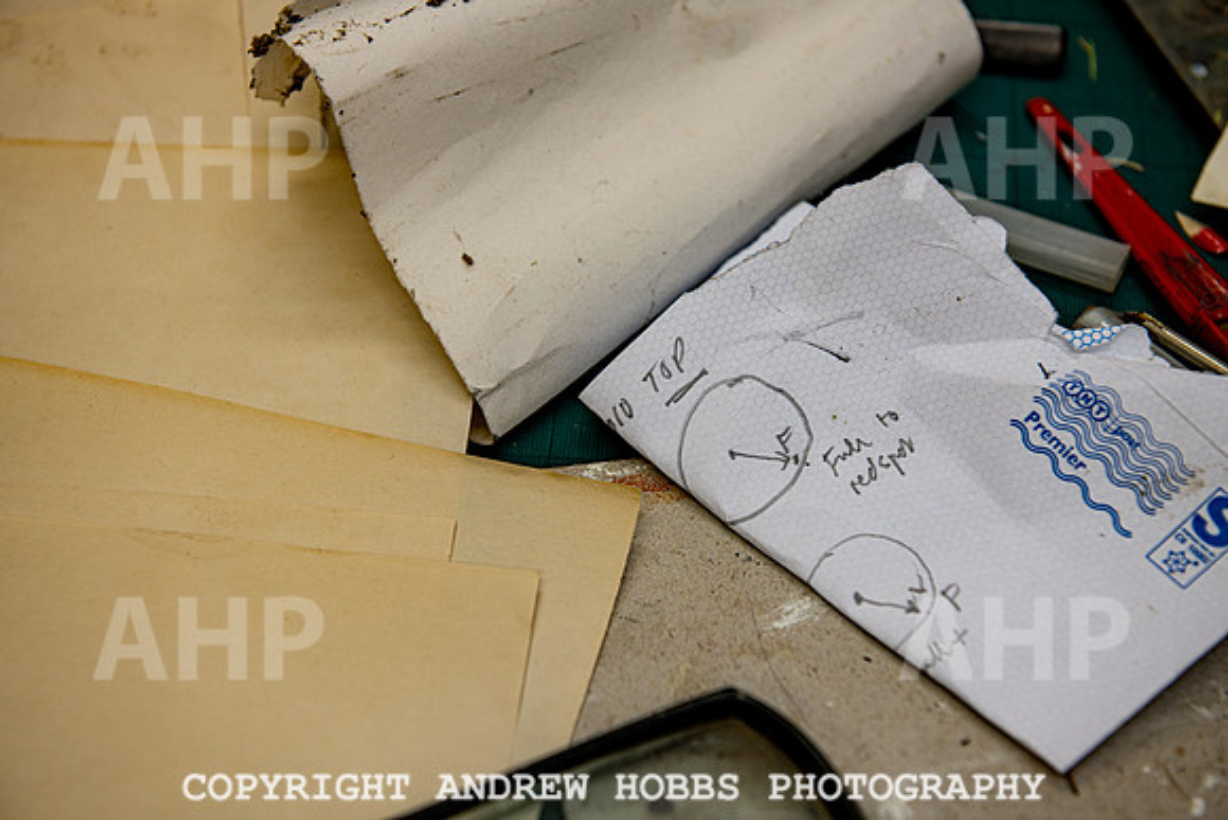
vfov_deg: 19.5
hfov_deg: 28.8
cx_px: 614
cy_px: 410
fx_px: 2388
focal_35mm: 70
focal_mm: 70
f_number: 5.6
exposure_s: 1/15
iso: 64
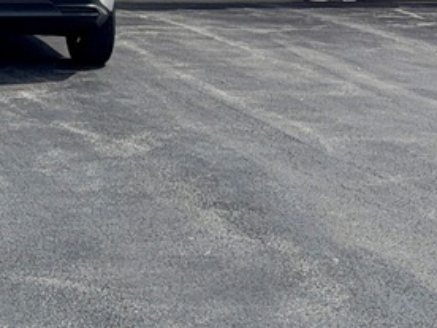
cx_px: -318
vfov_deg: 11.6
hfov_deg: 14.2
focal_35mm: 125
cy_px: -95
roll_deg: +0.5
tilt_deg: -0.3
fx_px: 1578
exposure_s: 1/5319
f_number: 1.78
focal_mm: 6.76
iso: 100
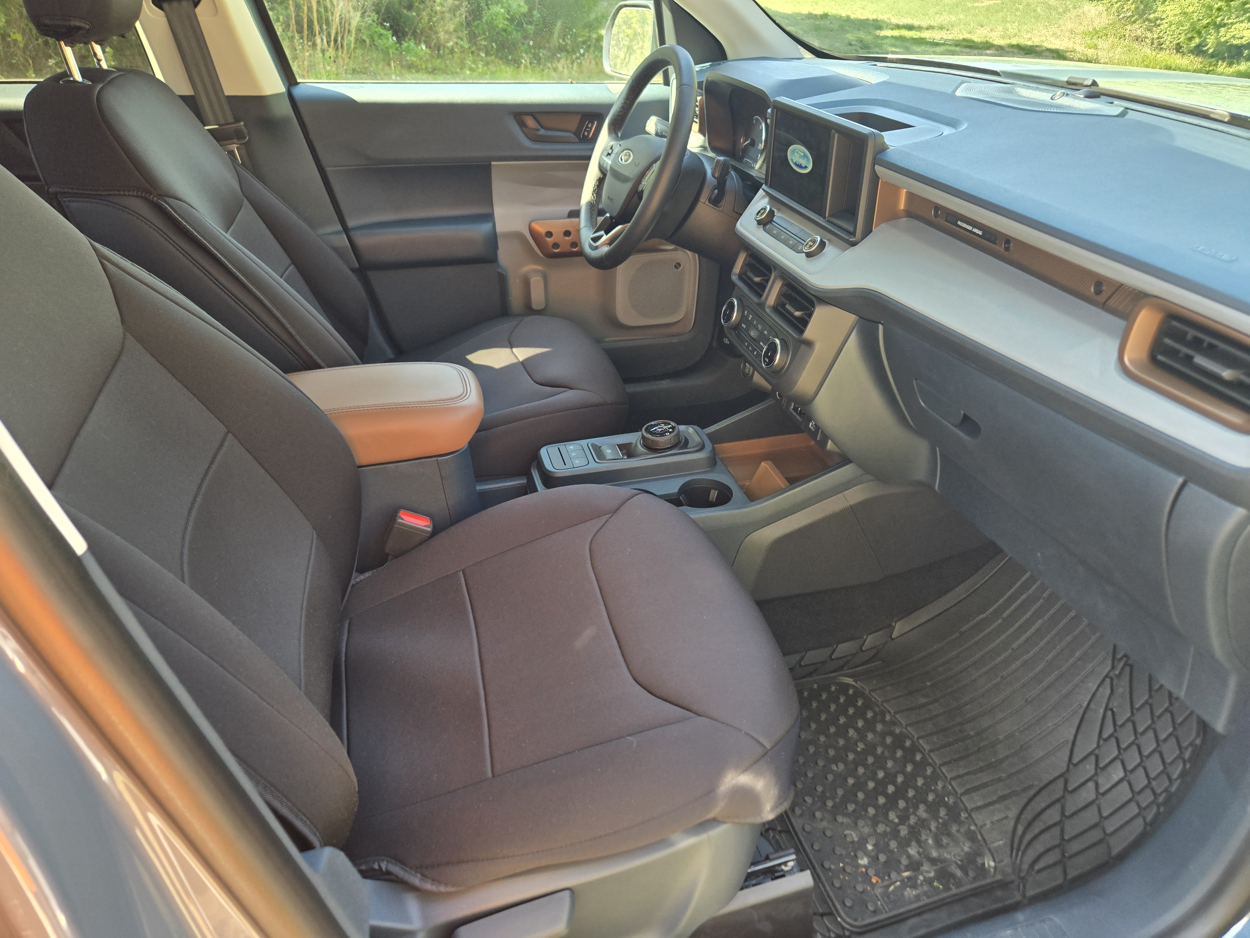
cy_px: 469
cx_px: 625
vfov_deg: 58.9
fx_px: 831
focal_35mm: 23
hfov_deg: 73.9
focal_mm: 5.4
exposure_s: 1/180
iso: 100
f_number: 1.8
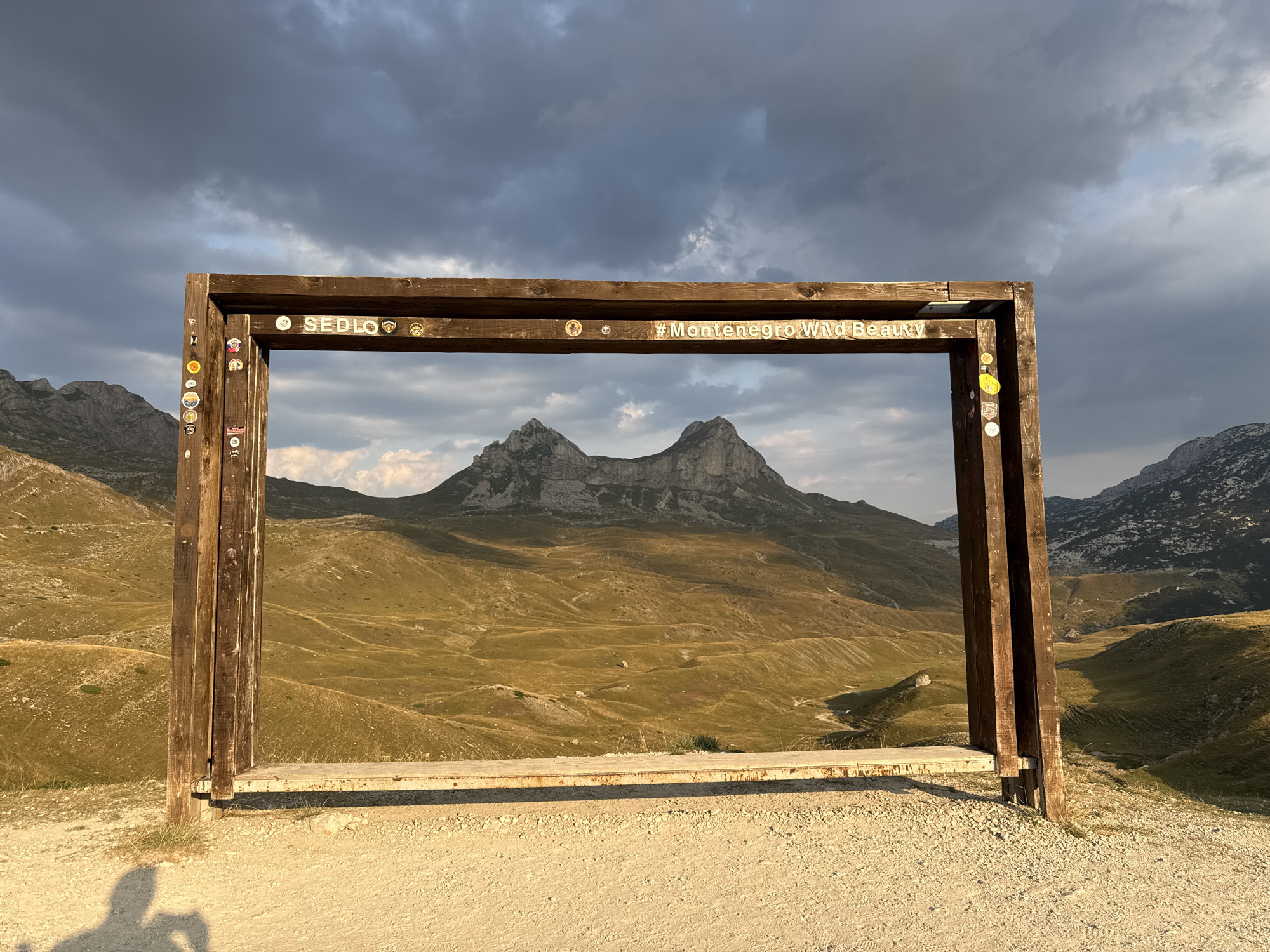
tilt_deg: +6.0
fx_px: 881
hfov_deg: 71.6
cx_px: 635
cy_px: 476
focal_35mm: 24
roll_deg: +1.1
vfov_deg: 56.8
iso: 80
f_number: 1.78
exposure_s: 1/1812
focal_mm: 6.76
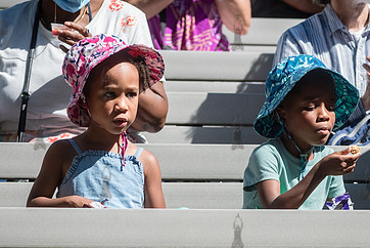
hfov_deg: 7.1
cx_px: 289
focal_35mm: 289
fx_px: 2973
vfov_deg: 4.8
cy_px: 124
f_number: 5.6
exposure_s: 1/4000
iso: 1000
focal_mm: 135
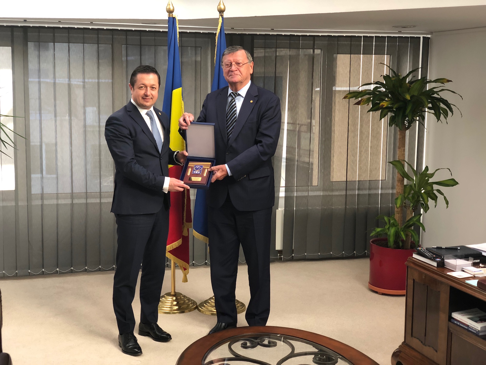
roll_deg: -1.1
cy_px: 182
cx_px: 243
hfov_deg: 36.8
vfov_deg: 28.0
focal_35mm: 52
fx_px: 730
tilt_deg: -6.9
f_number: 2.4
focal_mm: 6
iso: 80
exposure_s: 1/50
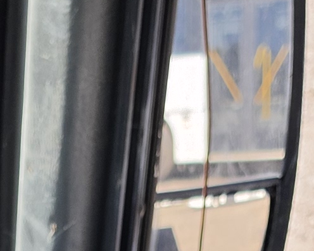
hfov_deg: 10.6
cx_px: 56
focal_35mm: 181
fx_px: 1682
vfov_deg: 7.3
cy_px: 819
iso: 64
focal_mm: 6.5
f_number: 1.4
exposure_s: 1/1854
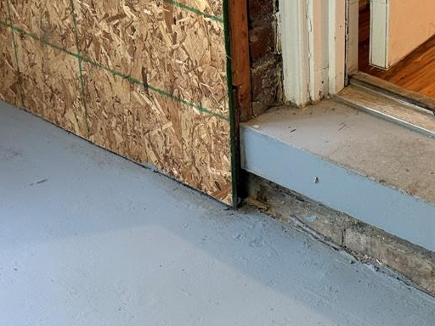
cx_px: 392
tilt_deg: -32.6
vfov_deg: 15.4
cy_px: 189
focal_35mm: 96
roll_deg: -1.5
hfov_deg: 20.0
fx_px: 1206
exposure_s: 1/60
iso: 250
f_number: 1.78
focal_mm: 6.76
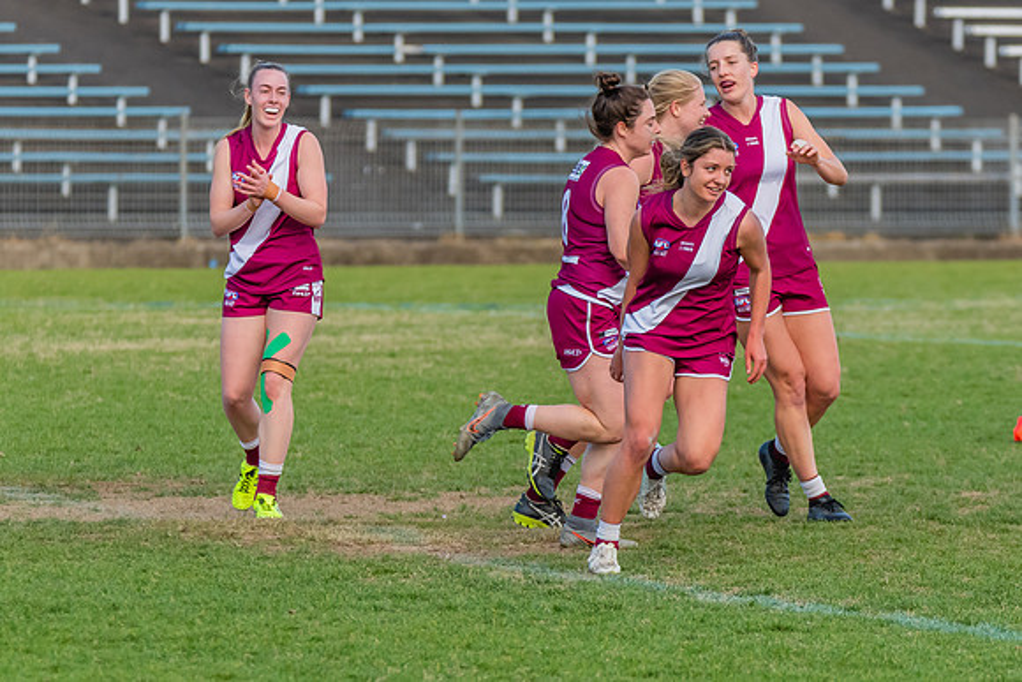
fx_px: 14745
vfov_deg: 2.6
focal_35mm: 519
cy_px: 412
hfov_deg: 4.0
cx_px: 614
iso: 1400
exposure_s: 1/1600
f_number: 5.6
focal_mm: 300
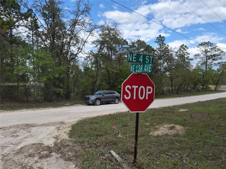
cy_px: 84
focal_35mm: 23
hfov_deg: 73.9
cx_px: 113
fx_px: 150
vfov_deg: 58.9
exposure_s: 1/3792
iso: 80
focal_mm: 5.4
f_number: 1.8
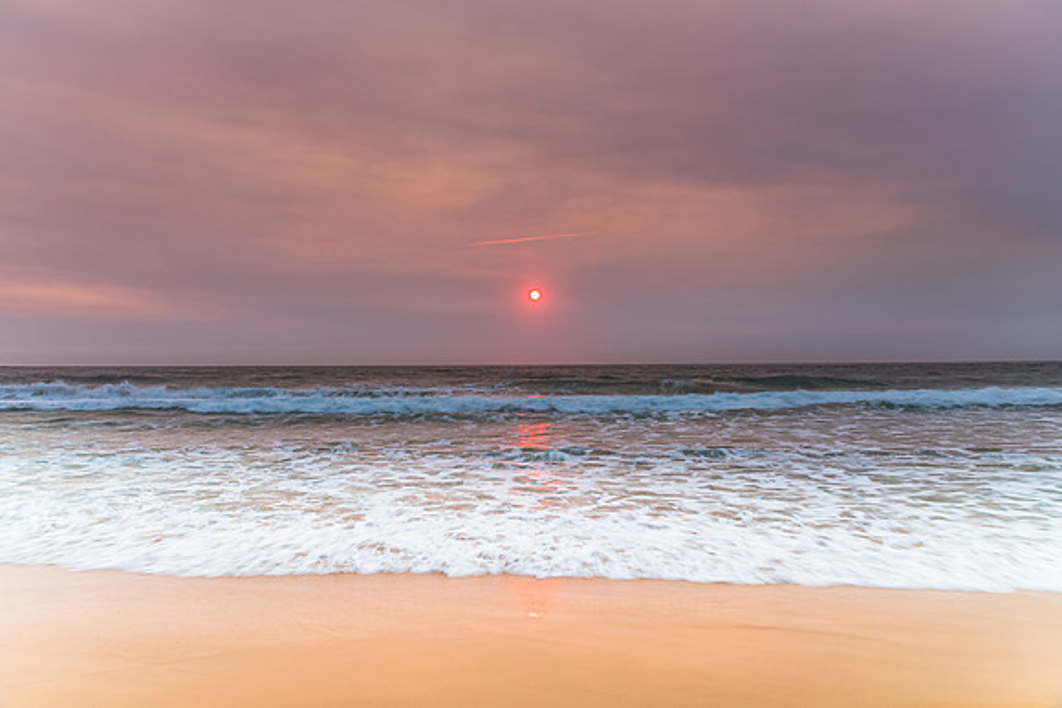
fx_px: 845
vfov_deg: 45.5
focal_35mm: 29
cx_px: 531
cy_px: 354
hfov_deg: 64.3
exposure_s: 1/5
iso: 100
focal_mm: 28
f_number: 8
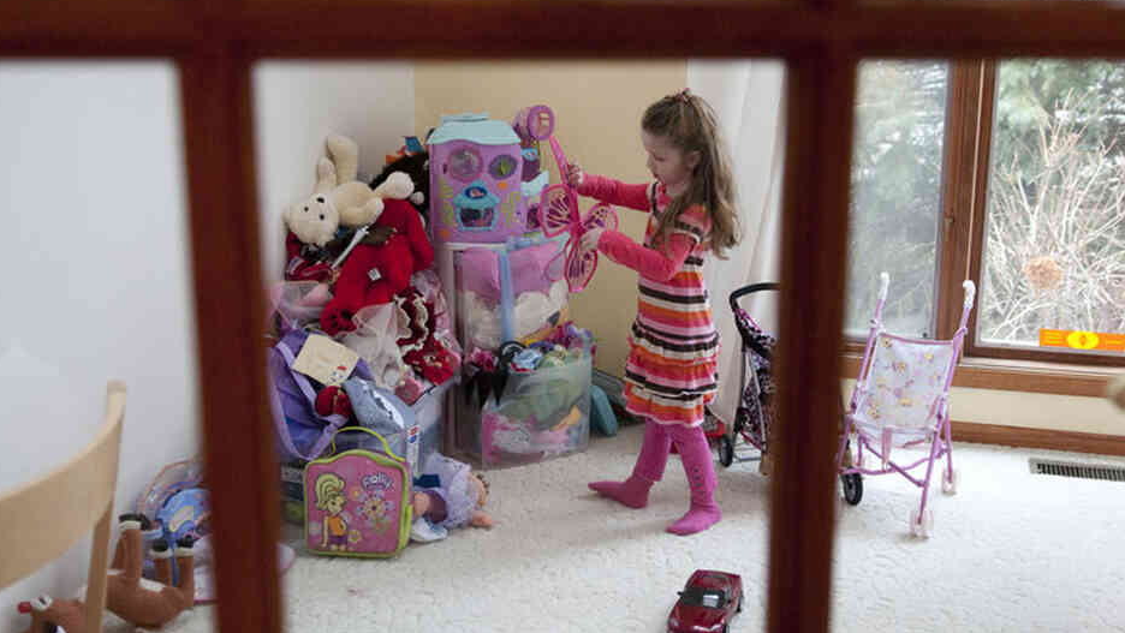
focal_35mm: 37
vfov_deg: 32.4
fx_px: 1090
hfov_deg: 54.6
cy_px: 321
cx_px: 561
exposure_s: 1/125
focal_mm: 23
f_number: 2.8
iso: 1250
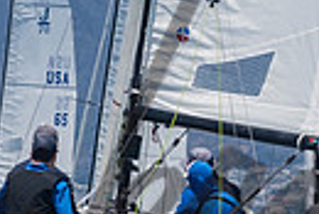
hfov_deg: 1.6
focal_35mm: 1298
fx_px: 11514
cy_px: 182
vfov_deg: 1.1
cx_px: 265
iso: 640
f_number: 14
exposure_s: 1/1250
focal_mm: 195
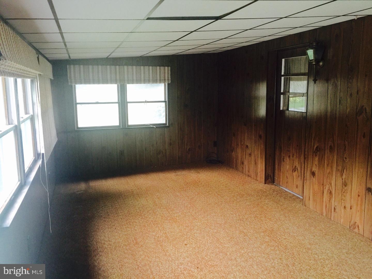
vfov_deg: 48.2
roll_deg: +1.7
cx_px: 186
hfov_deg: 61.7
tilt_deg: -10.0
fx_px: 312
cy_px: 140
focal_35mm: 29
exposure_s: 1/15
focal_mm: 4.15
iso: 100
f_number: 2.2
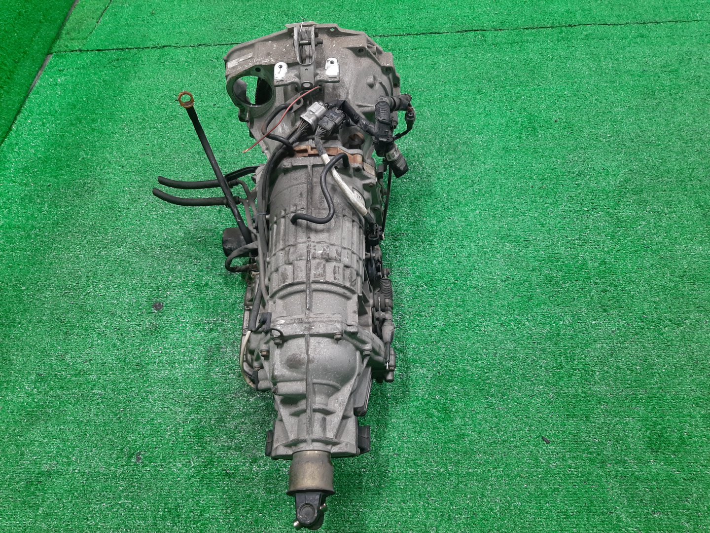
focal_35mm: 26
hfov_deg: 67.3
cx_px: 355
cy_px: 266
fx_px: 533
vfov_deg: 53.1
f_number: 1.7
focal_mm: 3.93
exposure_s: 1/50
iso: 117
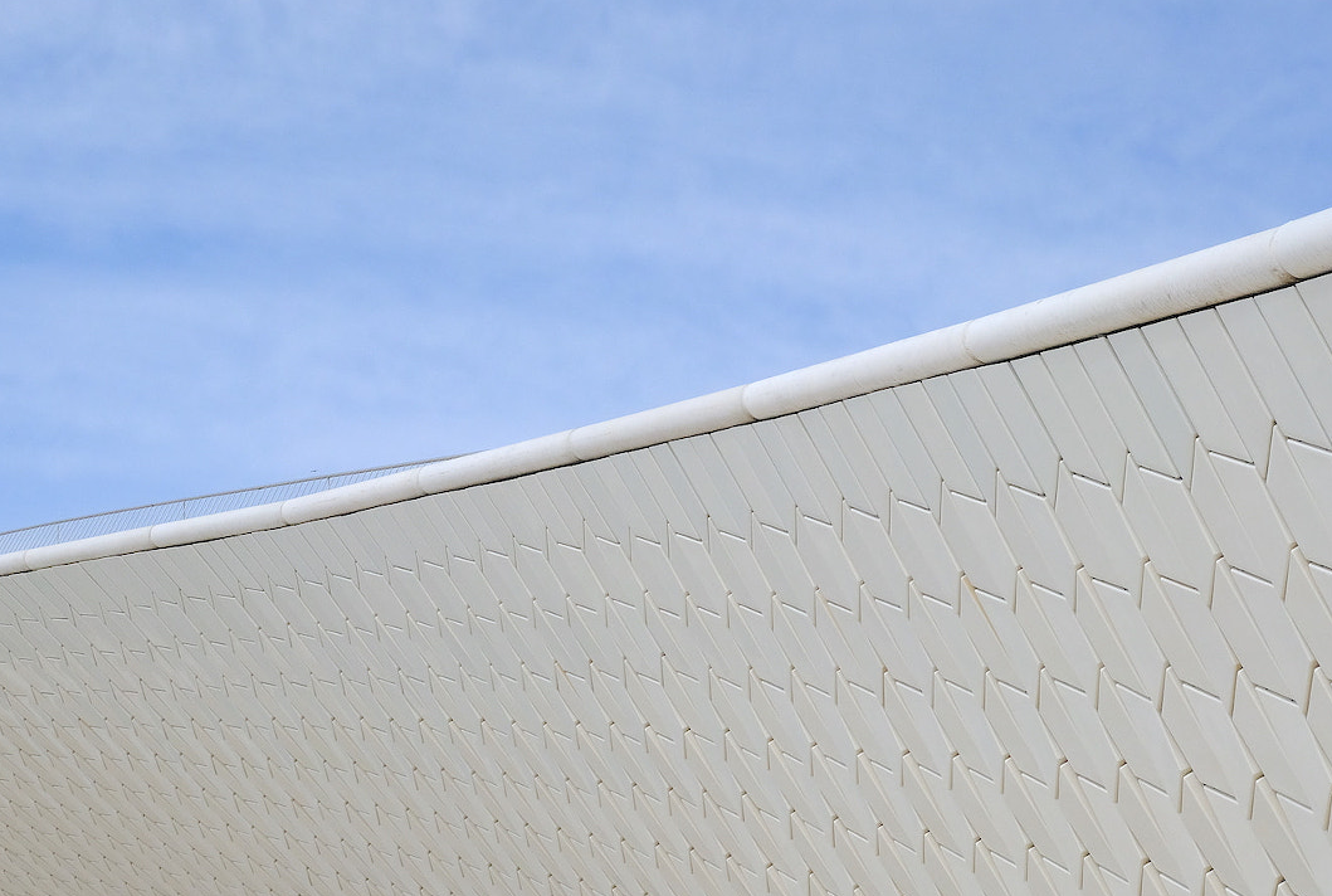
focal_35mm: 71
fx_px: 2634
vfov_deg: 19.3
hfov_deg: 28.0
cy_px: 500
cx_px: 331
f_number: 14
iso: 400
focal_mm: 31.5
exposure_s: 1/800
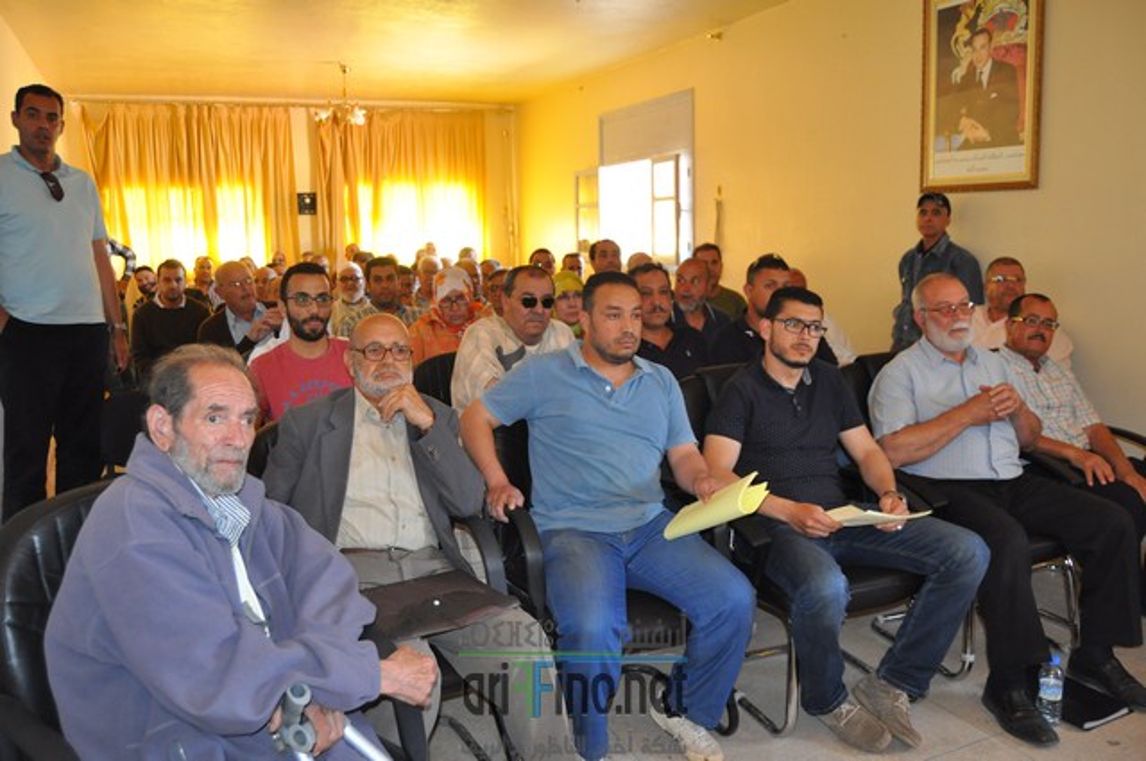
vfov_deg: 45.6
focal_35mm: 28
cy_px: 380
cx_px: 573
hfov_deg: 64.6
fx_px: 906
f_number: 3.5
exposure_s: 1/60
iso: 800
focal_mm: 19
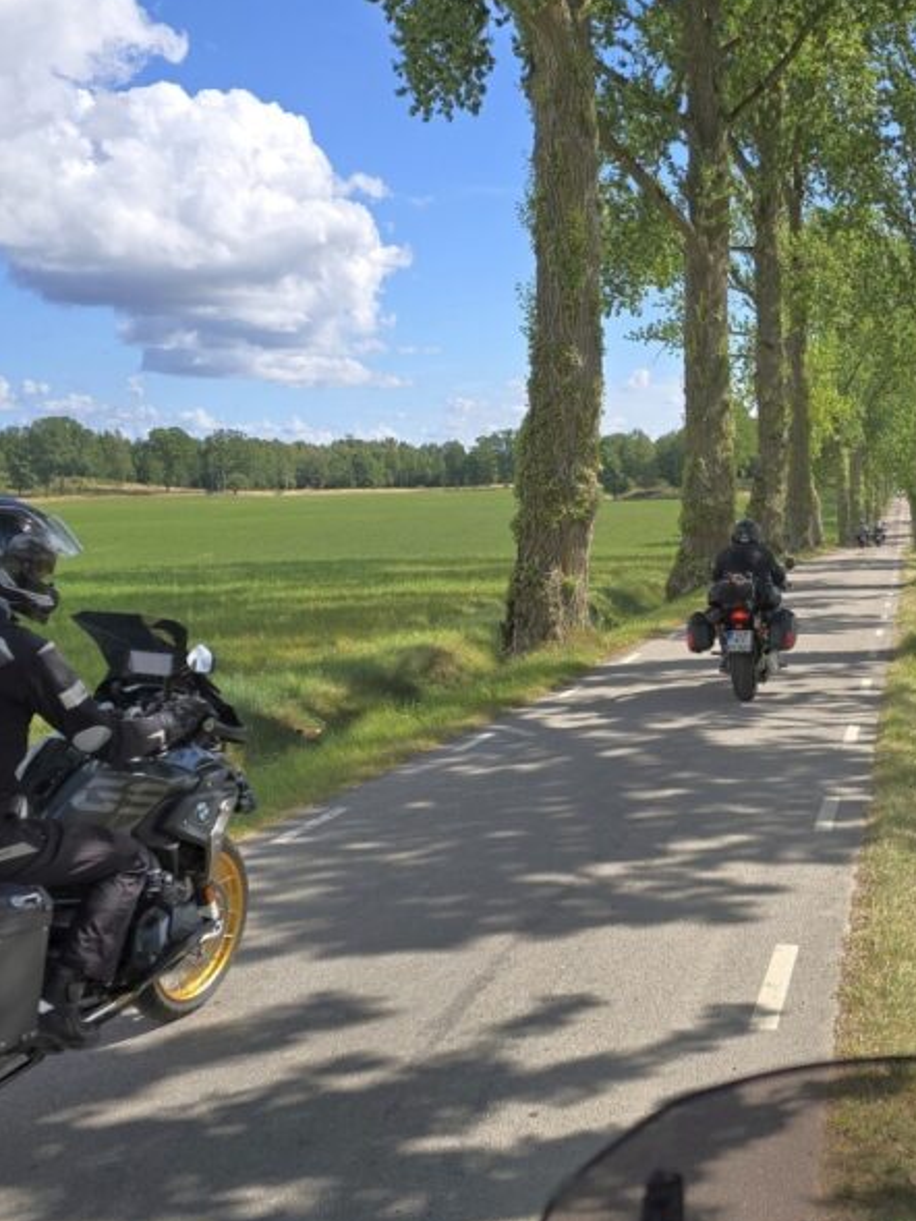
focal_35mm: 40
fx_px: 1411
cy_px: 620
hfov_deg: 35.1
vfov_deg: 46.8
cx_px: 694
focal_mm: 6.3
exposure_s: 1/609
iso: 12
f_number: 1.7
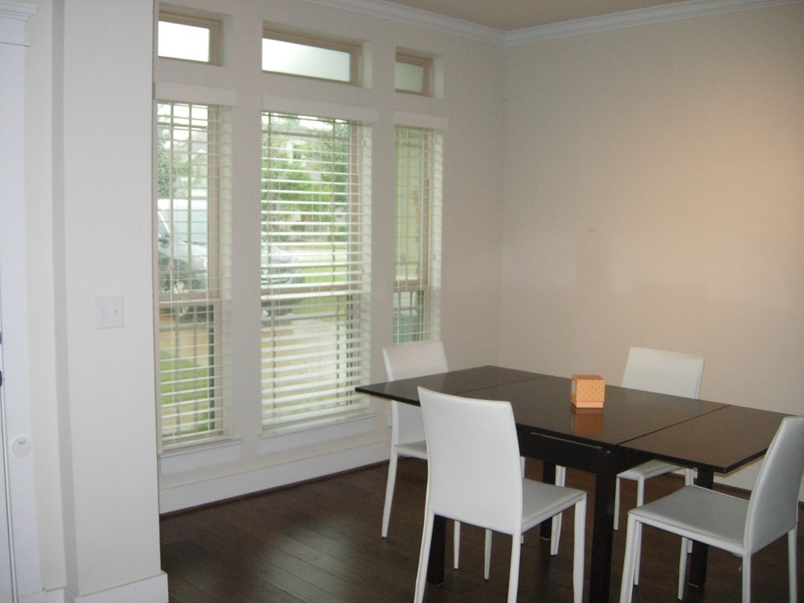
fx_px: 836
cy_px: 302
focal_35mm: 36
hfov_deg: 51.4
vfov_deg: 39.7
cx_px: 402
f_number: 2.7
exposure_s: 1/181
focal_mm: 7.5
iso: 200
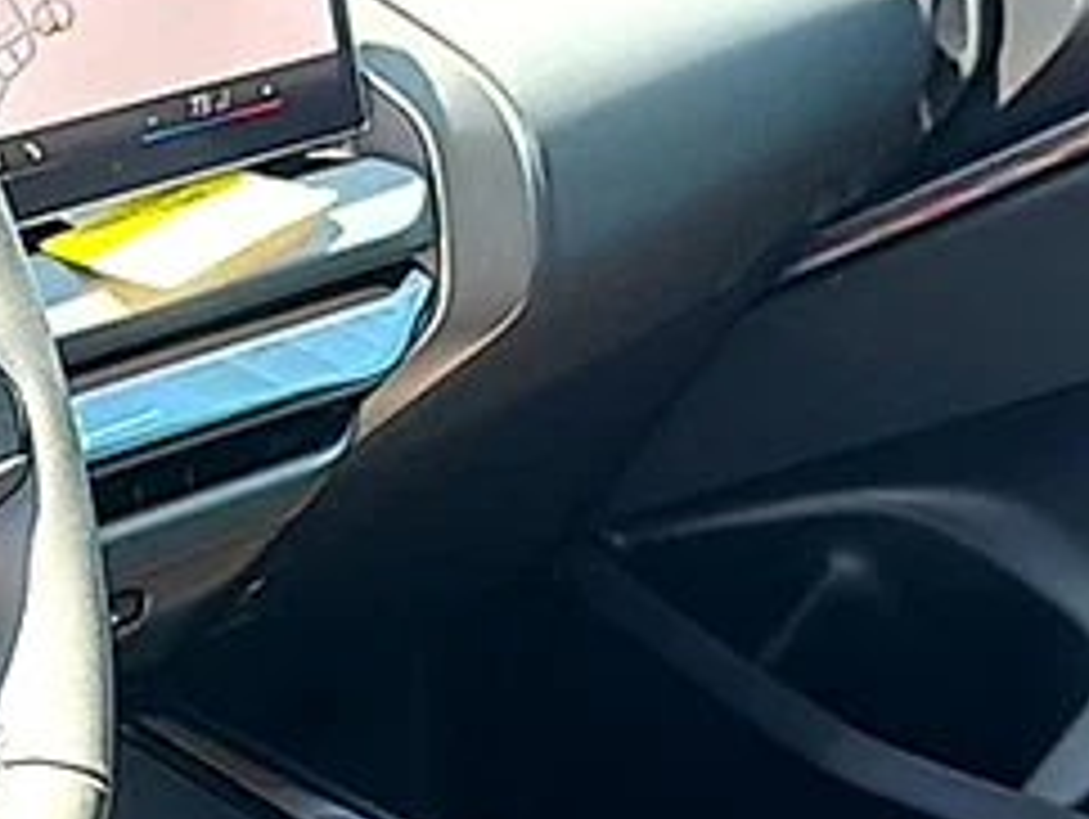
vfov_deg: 14.2
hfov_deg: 18.1
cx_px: -140
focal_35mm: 104
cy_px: 682
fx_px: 3275
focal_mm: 6.86
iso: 125
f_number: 1.78
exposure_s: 1/423
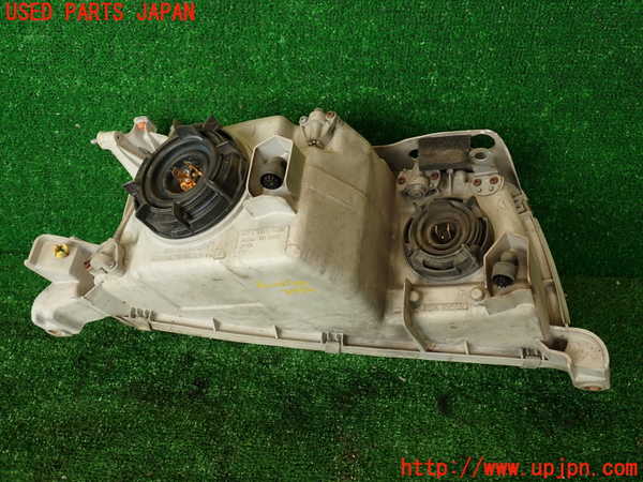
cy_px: 241
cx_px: 322
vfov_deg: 44.2
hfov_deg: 56.8
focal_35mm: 32
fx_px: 594
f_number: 2.4
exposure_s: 1/60
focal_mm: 5.79
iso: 100
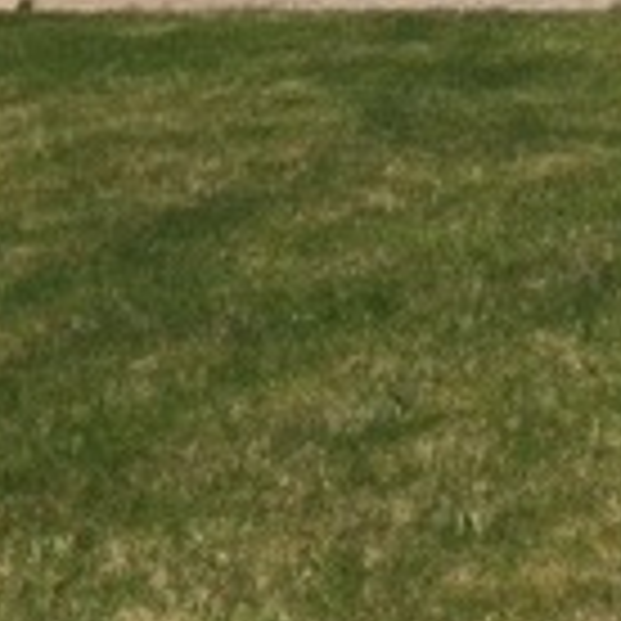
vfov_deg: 14.2
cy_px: -148
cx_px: 662
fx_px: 2415
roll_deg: +2.1
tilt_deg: -2.3
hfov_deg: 14.4
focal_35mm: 119
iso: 32
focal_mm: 4.15
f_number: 2.2
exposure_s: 1/2083
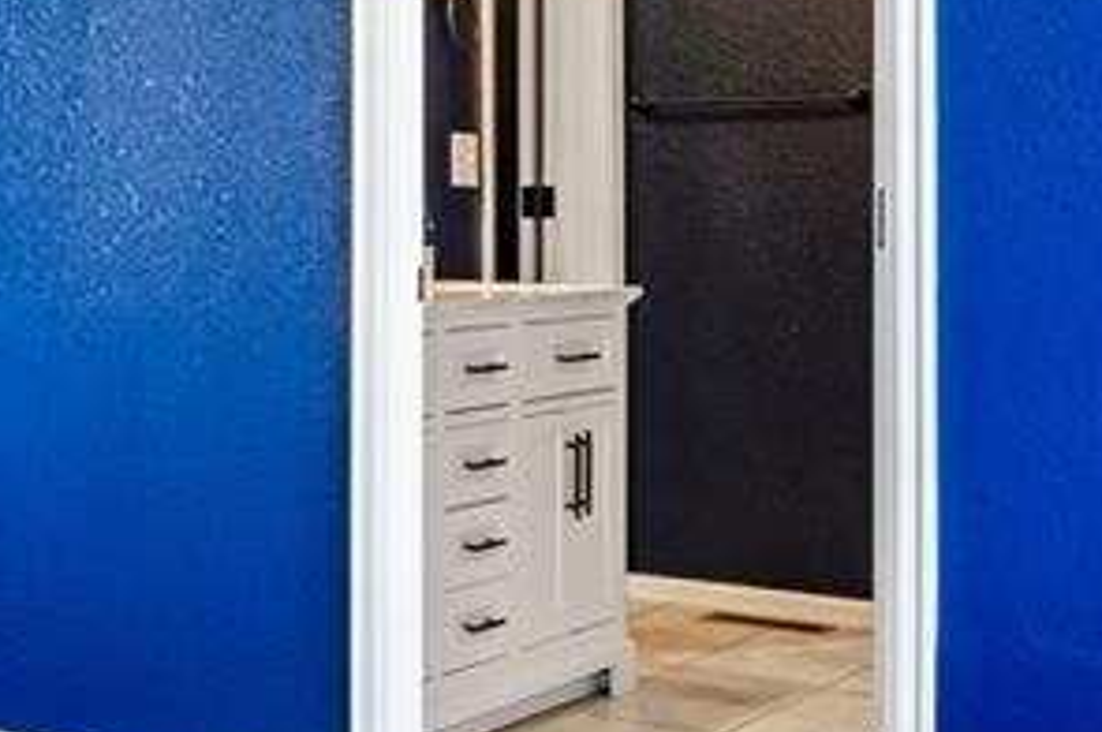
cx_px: -512
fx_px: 2324
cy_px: 142
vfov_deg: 17.7
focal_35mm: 76
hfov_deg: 22.4
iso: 400
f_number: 11
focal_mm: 14
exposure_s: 1/5
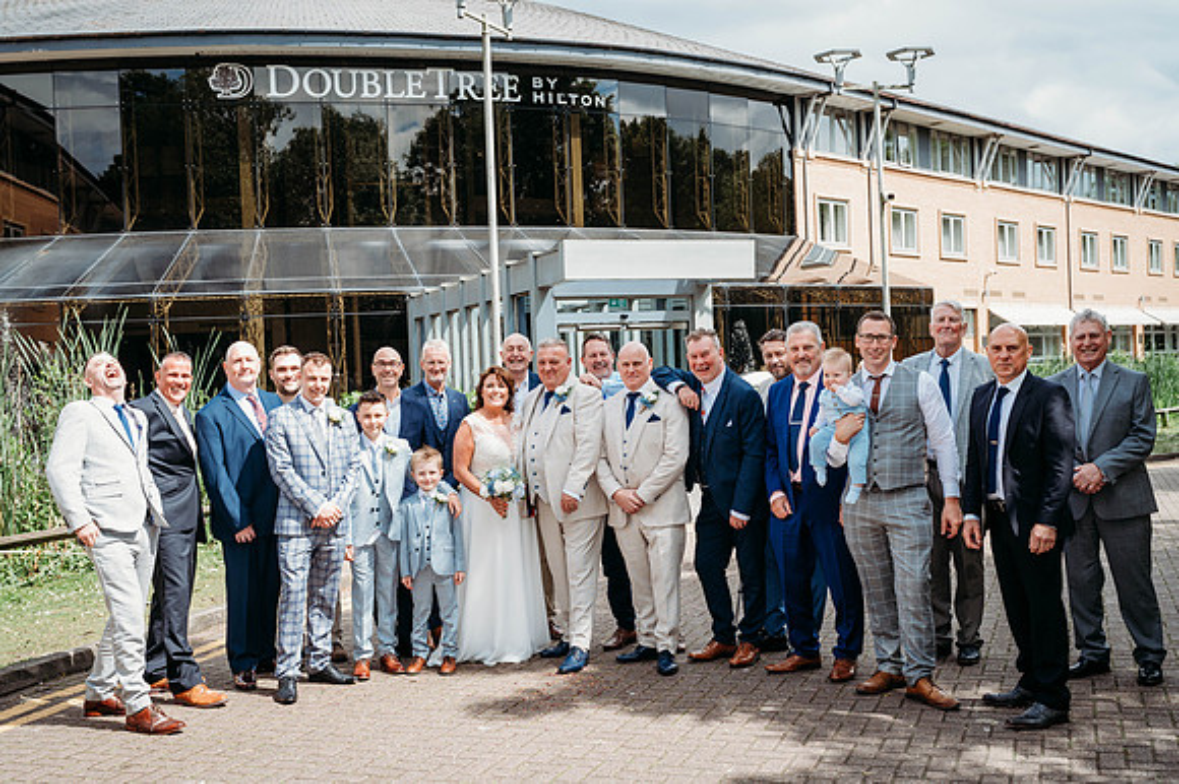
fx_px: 1276
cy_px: 392
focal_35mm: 39
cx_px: 590
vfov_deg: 34.2
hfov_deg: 49.6
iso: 100
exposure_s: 1/200
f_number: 5
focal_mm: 39
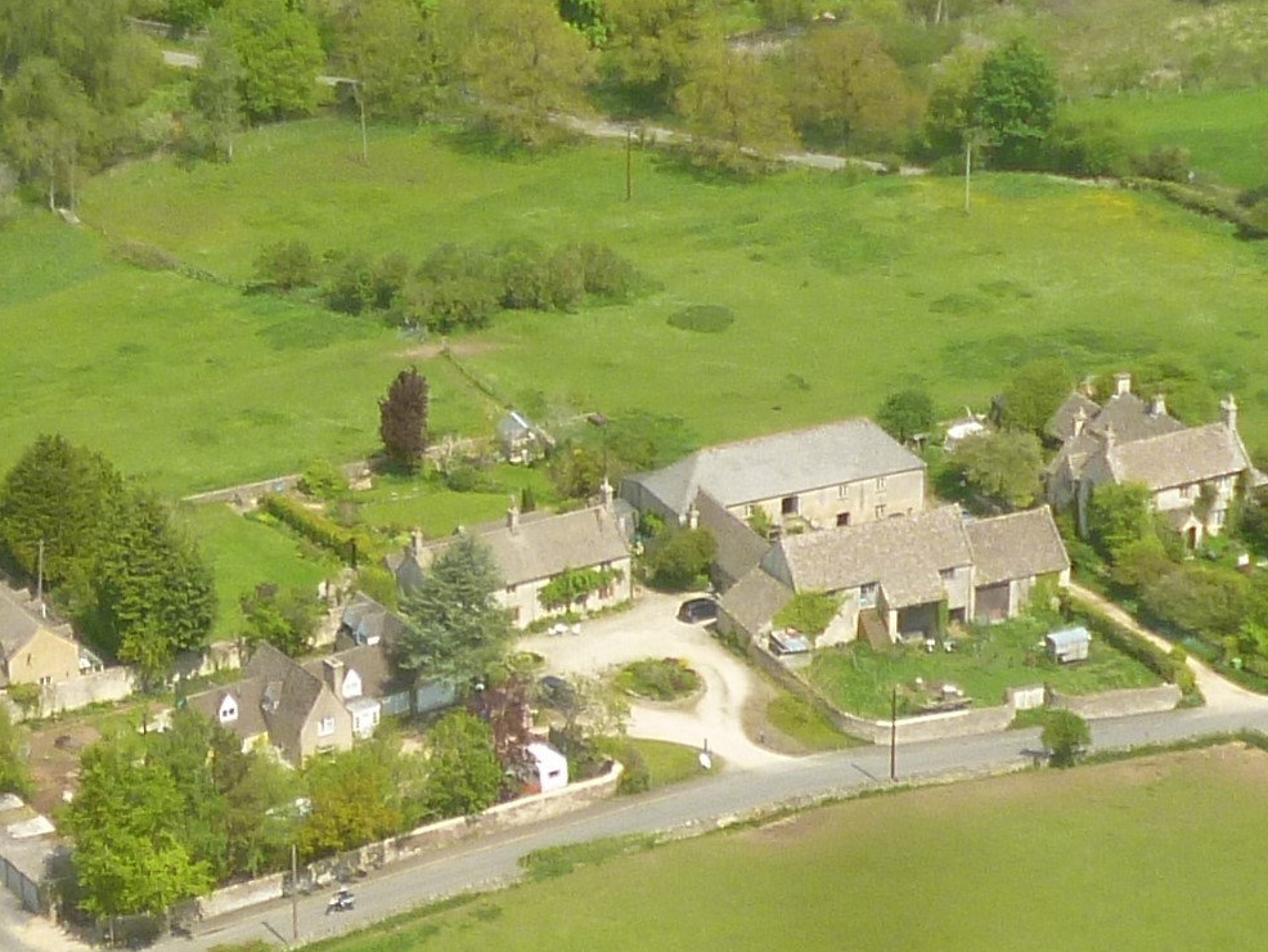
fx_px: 2272
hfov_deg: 31.2
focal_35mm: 62
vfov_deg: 23.6
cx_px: 707
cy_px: 389
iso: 100
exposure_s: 1/640
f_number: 3.1
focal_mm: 5
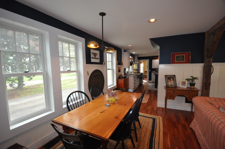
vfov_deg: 77.2
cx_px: 112
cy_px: 74
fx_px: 94
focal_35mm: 15
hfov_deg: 100.5
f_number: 3.5
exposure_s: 1/125
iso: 720
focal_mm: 10
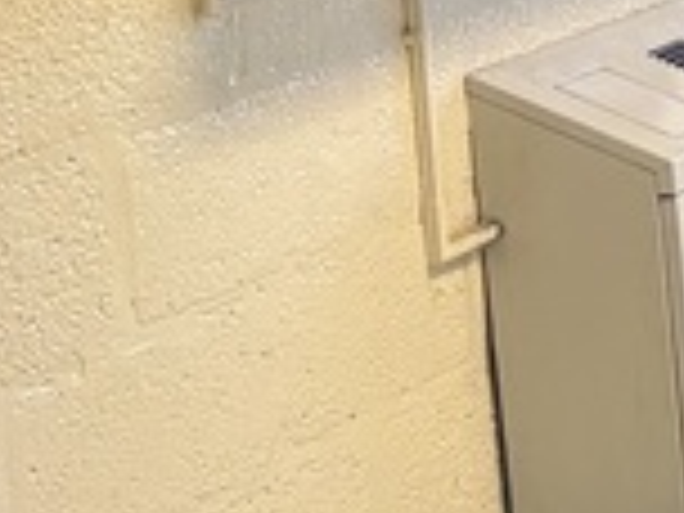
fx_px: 3458
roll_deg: -1.7
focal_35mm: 175
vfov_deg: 8.5
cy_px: 189
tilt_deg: -13.1
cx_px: 2178
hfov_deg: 8.8
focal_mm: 5.96
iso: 125
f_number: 1.6
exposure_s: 1/60
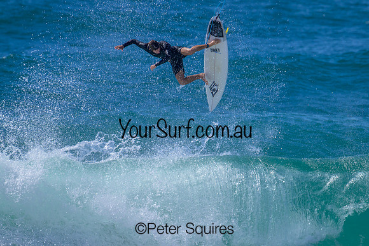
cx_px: 213
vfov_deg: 1.5
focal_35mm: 924
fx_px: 9468
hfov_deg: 2.2
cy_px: 141
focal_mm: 800
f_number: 11
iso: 720
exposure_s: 1/2000
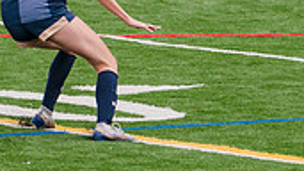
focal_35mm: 1012
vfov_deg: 1.2
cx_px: -88
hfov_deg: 2.1
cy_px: -21
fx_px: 8154
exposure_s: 1/1600
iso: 640
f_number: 5.6
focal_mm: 205
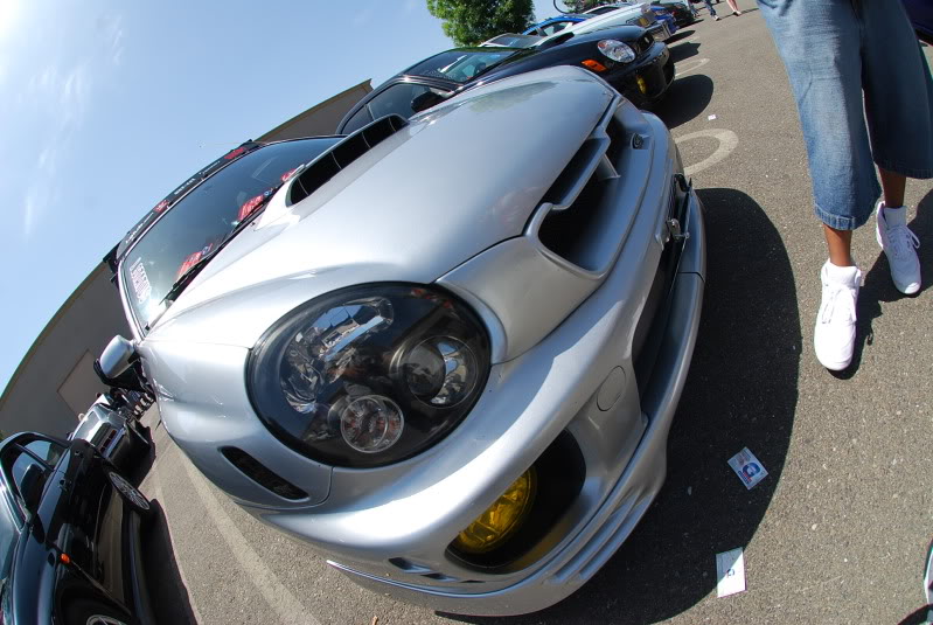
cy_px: 312
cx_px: 466
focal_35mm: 16
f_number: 8
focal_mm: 10.5
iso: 100
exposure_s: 1/250
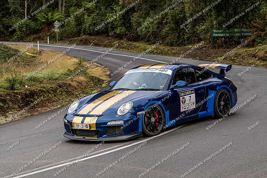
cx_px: 134
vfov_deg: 15.1
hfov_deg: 22.5
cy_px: 119
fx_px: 670
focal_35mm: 90
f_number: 4
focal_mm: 45
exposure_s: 1/1600
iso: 800
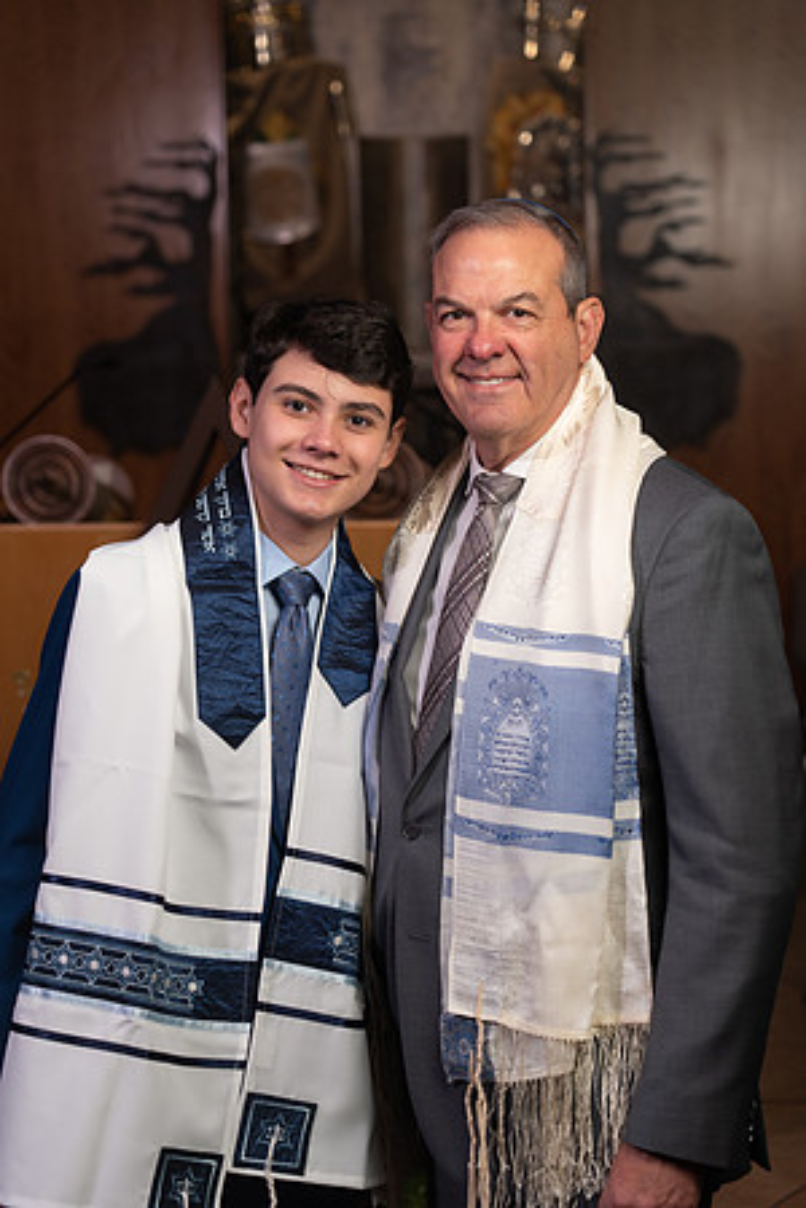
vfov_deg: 20.8
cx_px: 403
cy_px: 604
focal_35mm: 98
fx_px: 3291
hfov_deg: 14.0
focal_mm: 98
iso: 500
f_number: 4
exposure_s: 1/250
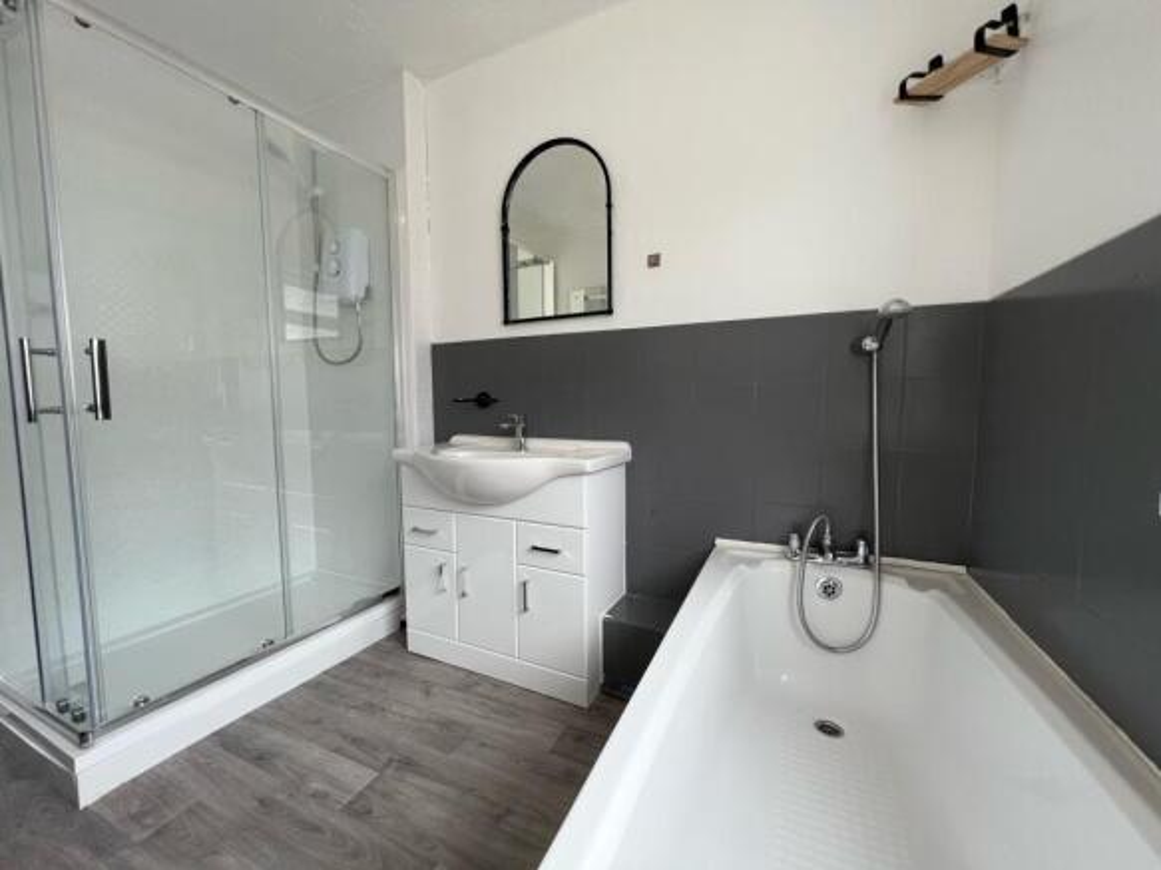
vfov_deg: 89.9
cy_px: 435
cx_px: 580
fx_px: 436
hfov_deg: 106.2
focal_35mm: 13
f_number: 1.8
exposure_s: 1/99
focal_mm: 1.57
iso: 100
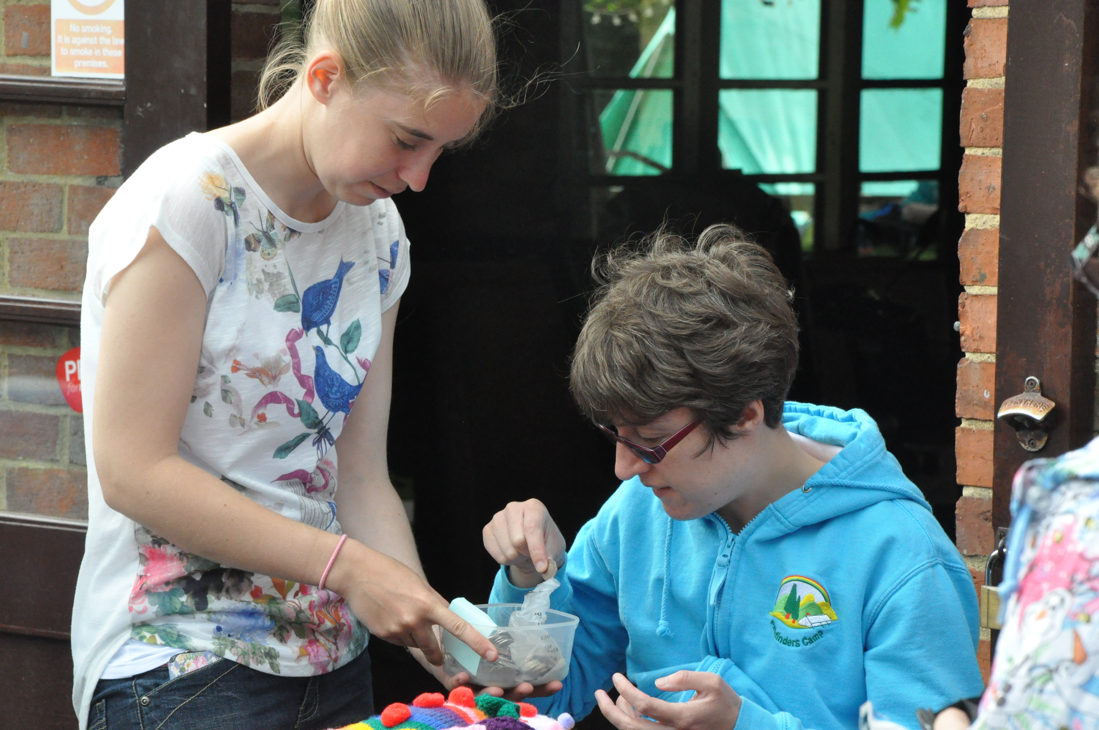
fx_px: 4802
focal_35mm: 158
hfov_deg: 13.1
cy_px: 365
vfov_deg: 8.7
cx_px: 550
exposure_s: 1/800
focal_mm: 105
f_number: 14
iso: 2500
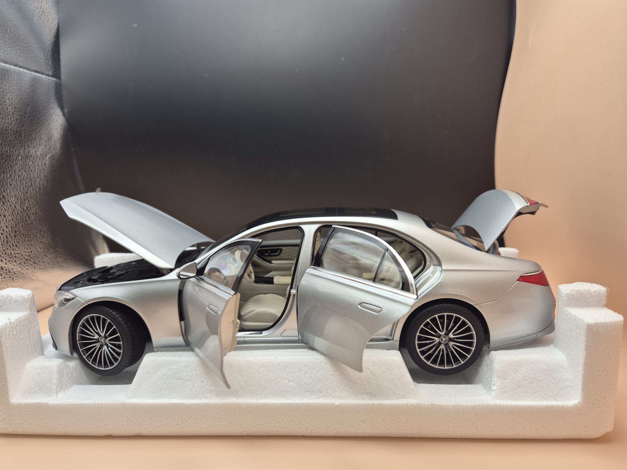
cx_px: 314
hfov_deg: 73.9
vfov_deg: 58.9
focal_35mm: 23
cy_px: 235
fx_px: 417
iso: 32
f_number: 1.8
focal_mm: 5.4
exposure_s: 1/100
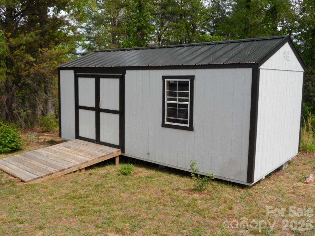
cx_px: 158
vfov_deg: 40.7
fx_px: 318
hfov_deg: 52.6
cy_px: 118
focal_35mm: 35
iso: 80
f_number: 3.5
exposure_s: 1/750
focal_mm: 6.5
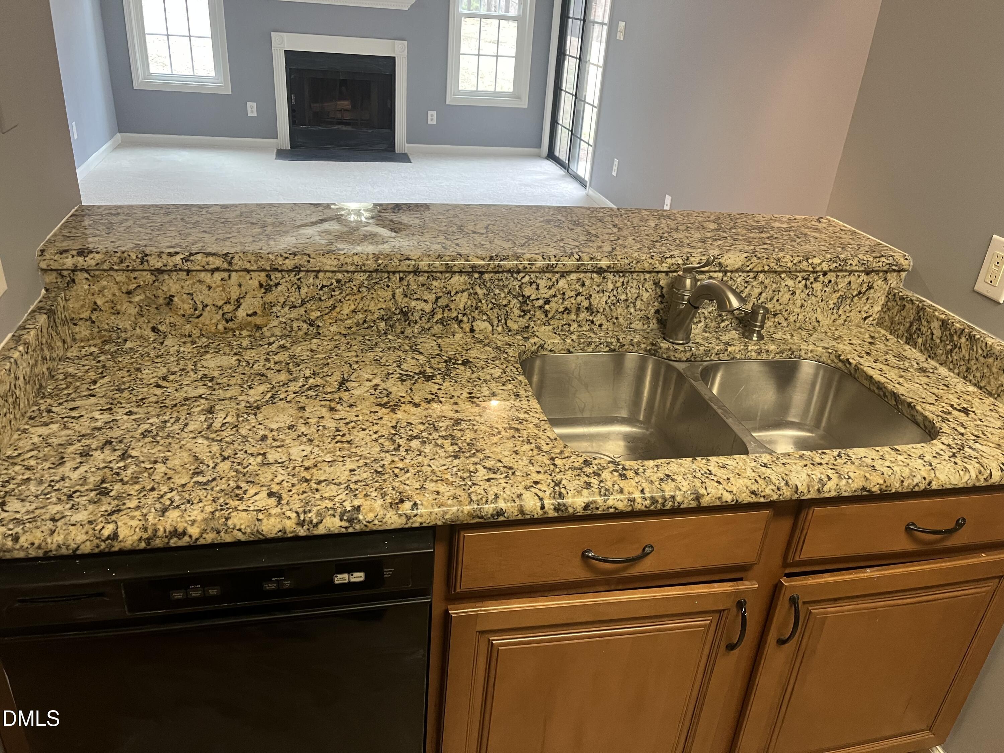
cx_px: 502
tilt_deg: -26.6
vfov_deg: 53.1
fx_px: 754
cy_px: 376
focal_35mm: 26
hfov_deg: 67.3
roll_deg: -4.1
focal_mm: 5.1
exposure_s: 1/60
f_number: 1.6
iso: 250
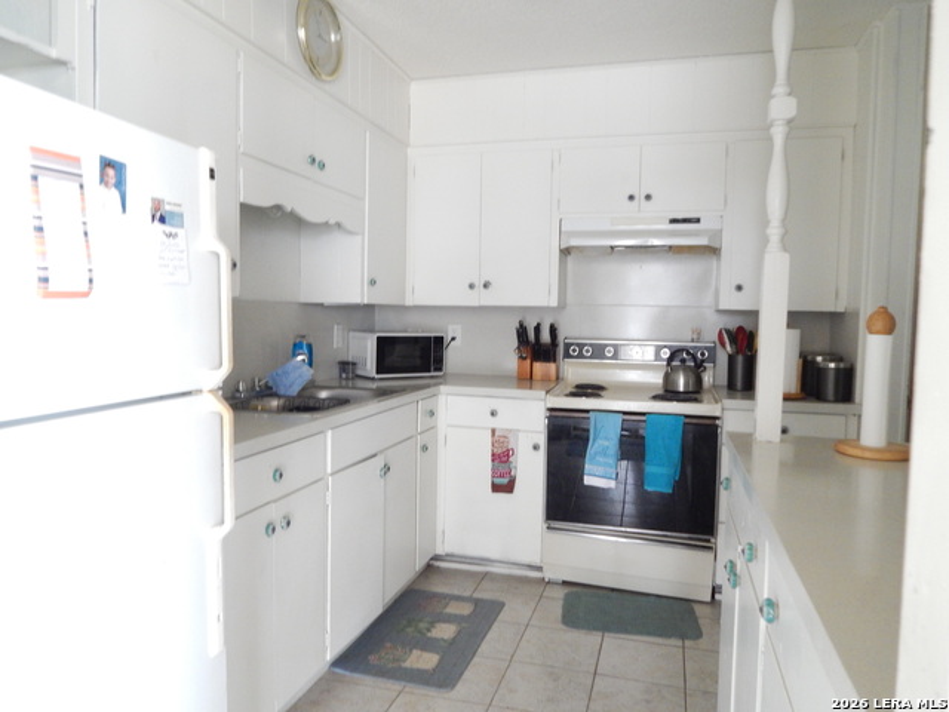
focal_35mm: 25
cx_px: 474
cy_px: 356
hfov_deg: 69.4
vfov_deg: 54.9
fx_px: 685
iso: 560
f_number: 3.1
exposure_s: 1/15
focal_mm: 4.5
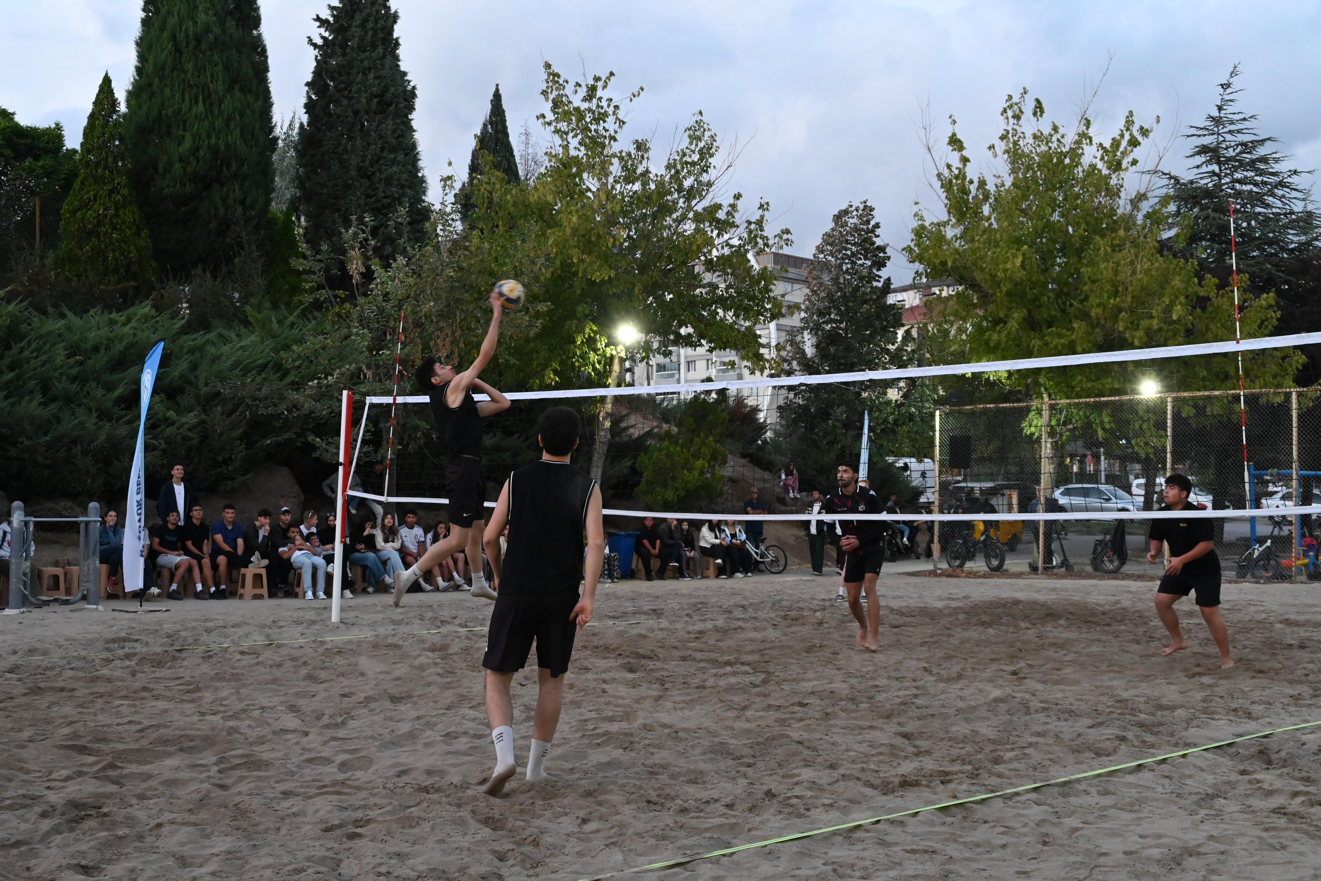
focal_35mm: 40
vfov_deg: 33.4
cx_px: 660
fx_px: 1468
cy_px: 440
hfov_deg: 48.5
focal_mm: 40
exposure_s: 1/320
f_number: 6.3
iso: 5000
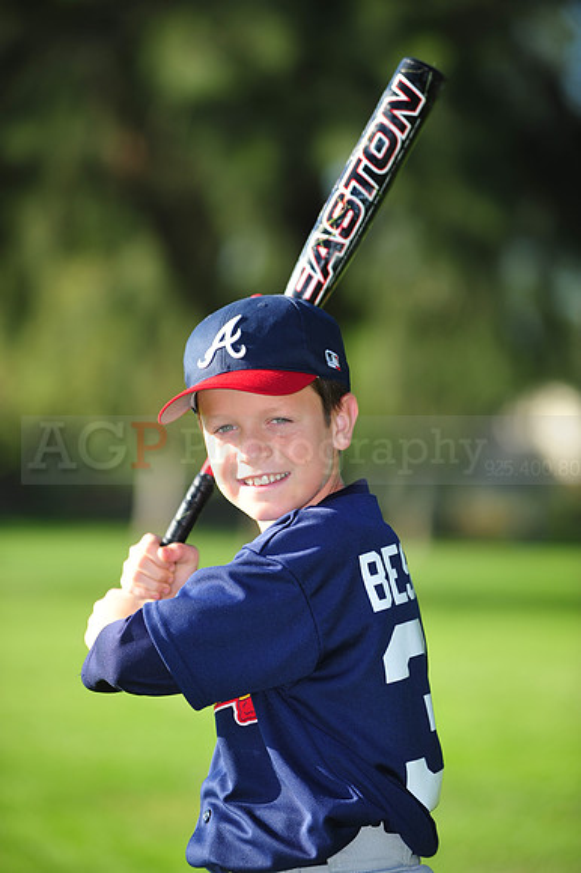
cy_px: 436
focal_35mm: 200
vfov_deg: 10.3
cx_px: 290
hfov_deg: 6.9
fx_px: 4847
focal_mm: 200
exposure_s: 1/640
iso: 200
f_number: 4
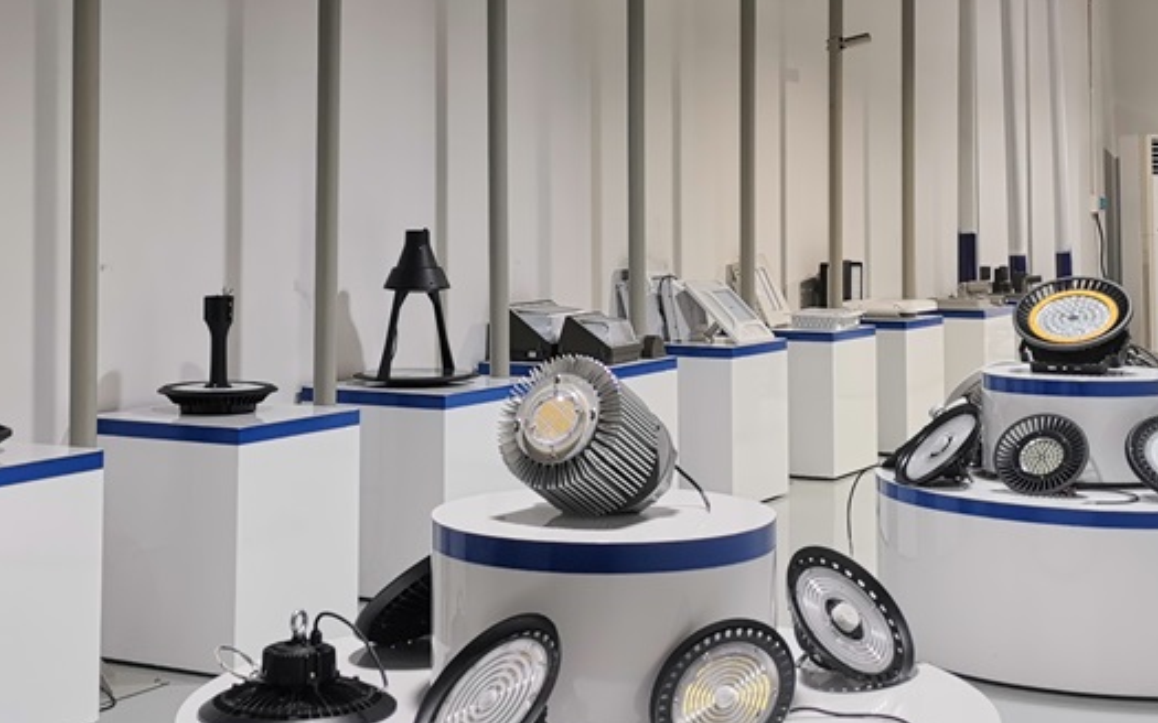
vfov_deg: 20.3
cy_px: 84
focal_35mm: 63
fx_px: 1988
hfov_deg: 32.5
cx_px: 573
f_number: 1.8
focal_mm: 4.75
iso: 80
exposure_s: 1/100
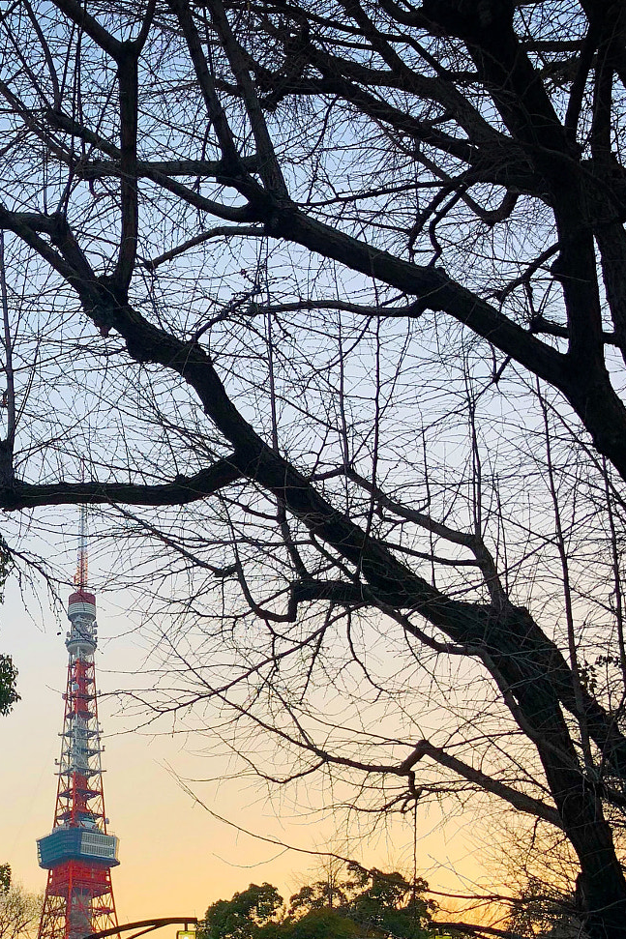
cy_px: 704
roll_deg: -1.2
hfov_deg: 27.2
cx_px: 75
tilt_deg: +21.7
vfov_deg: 40.0
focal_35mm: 48
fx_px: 1252
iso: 25
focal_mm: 4
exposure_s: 1/120
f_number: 1.8
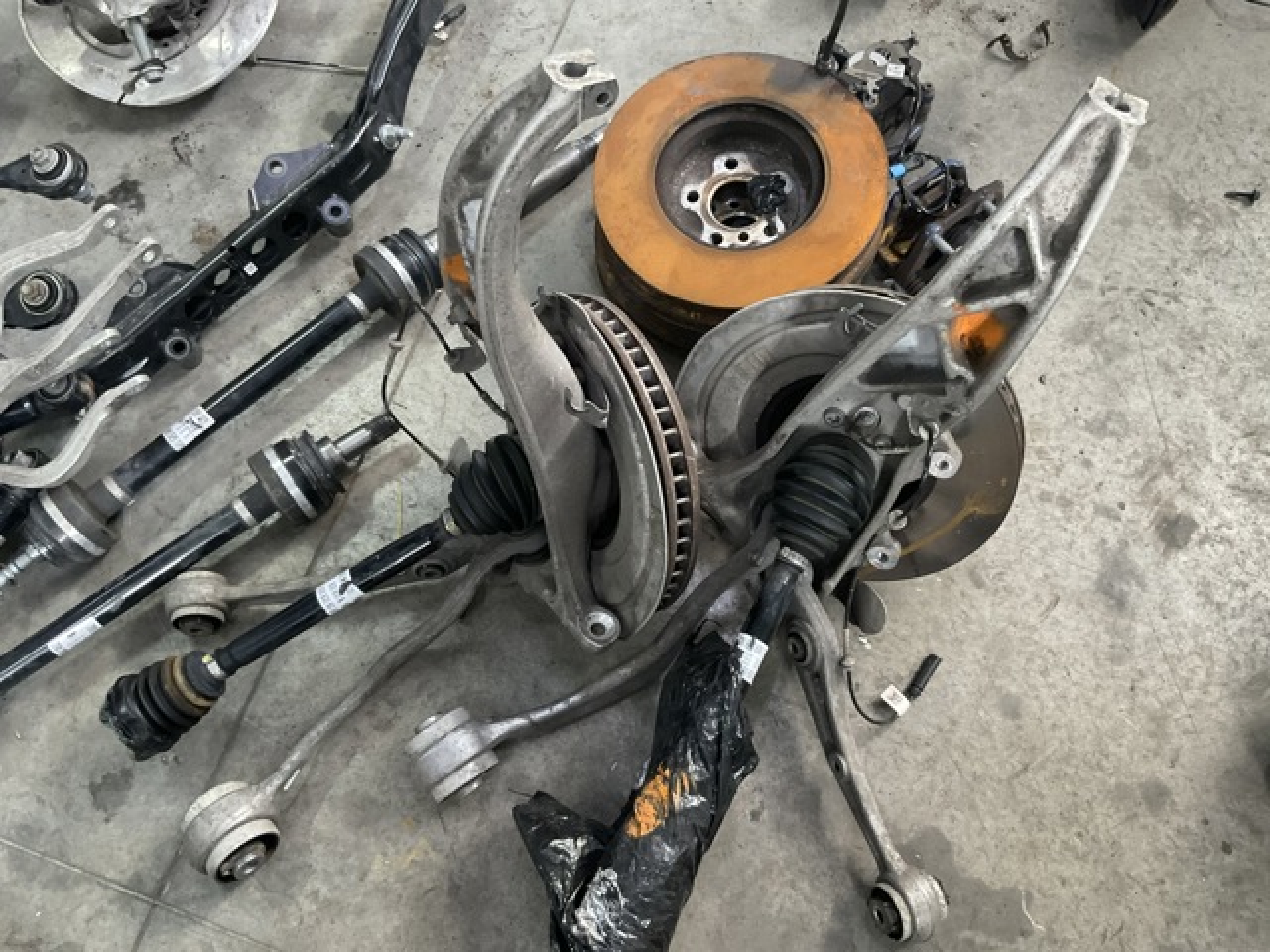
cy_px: 476
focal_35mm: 29
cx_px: 635
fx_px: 1064
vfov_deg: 48.2
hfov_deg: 61.7
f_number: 1.8
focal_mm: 3
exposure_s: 1/33
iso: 250
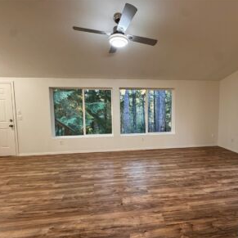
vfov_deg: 84.0
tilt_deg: -4.4
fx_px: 132
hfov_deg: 83.6
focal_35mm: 17
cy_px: 118
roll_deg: +0.6
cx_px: 133
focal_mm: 2.22
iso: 400
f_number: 2.2
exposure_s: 1/60
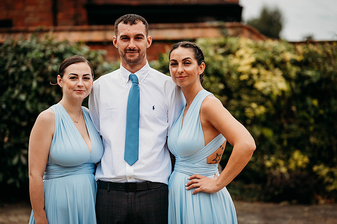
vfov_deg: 16.1
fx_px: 795
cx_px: 168
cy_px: 112
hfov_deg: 23.9
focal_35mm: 85
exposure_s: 1/1600
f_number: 2.2
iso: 100
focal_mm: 85
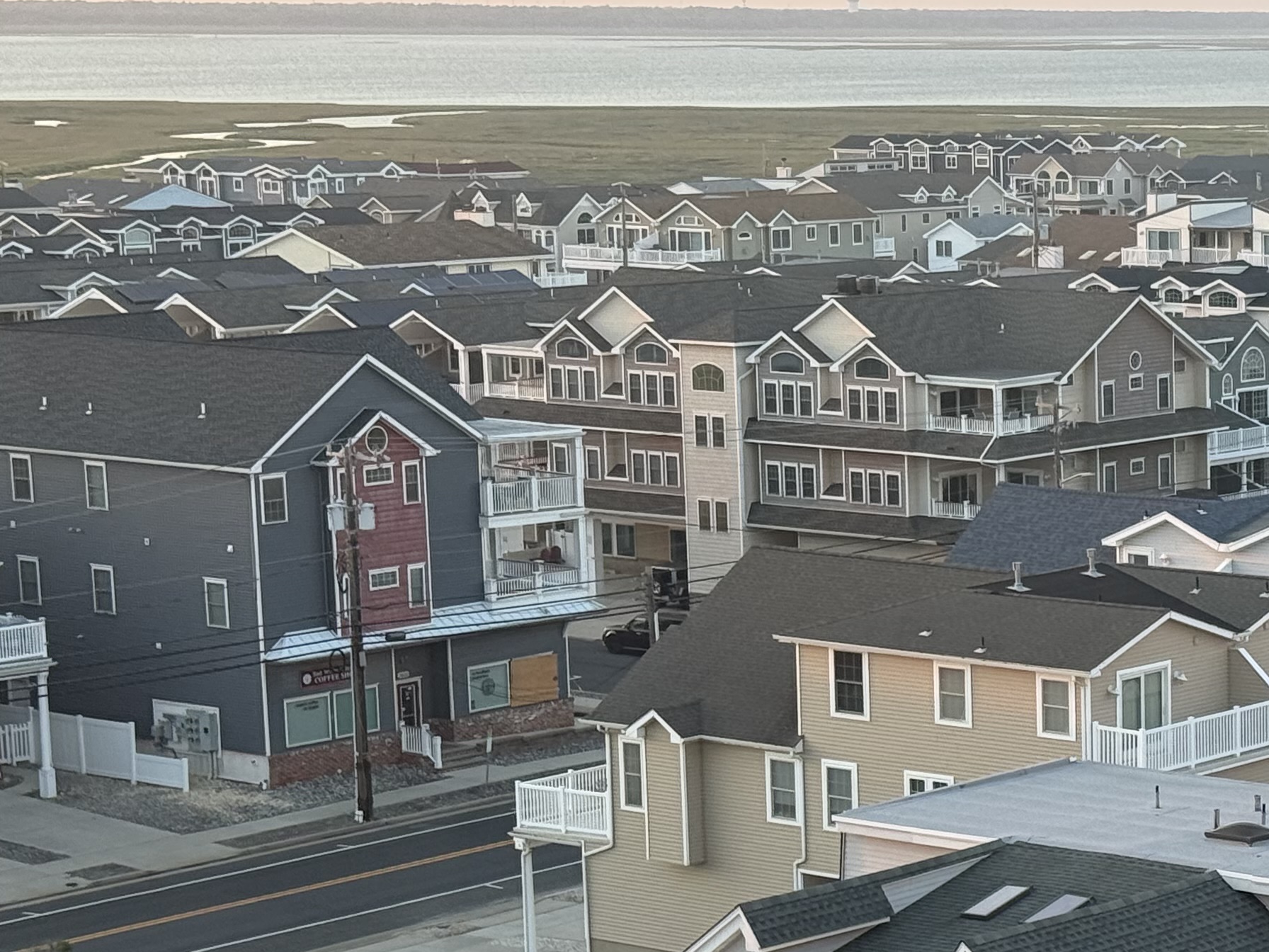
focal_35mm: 108
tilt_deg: -10.9
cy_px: 738
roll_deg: +0.0
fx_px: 3959
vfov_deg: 13.6
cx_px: 1411
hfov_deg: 17.6
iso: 80
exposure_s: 1/292
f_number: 1.78
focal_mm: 6.76
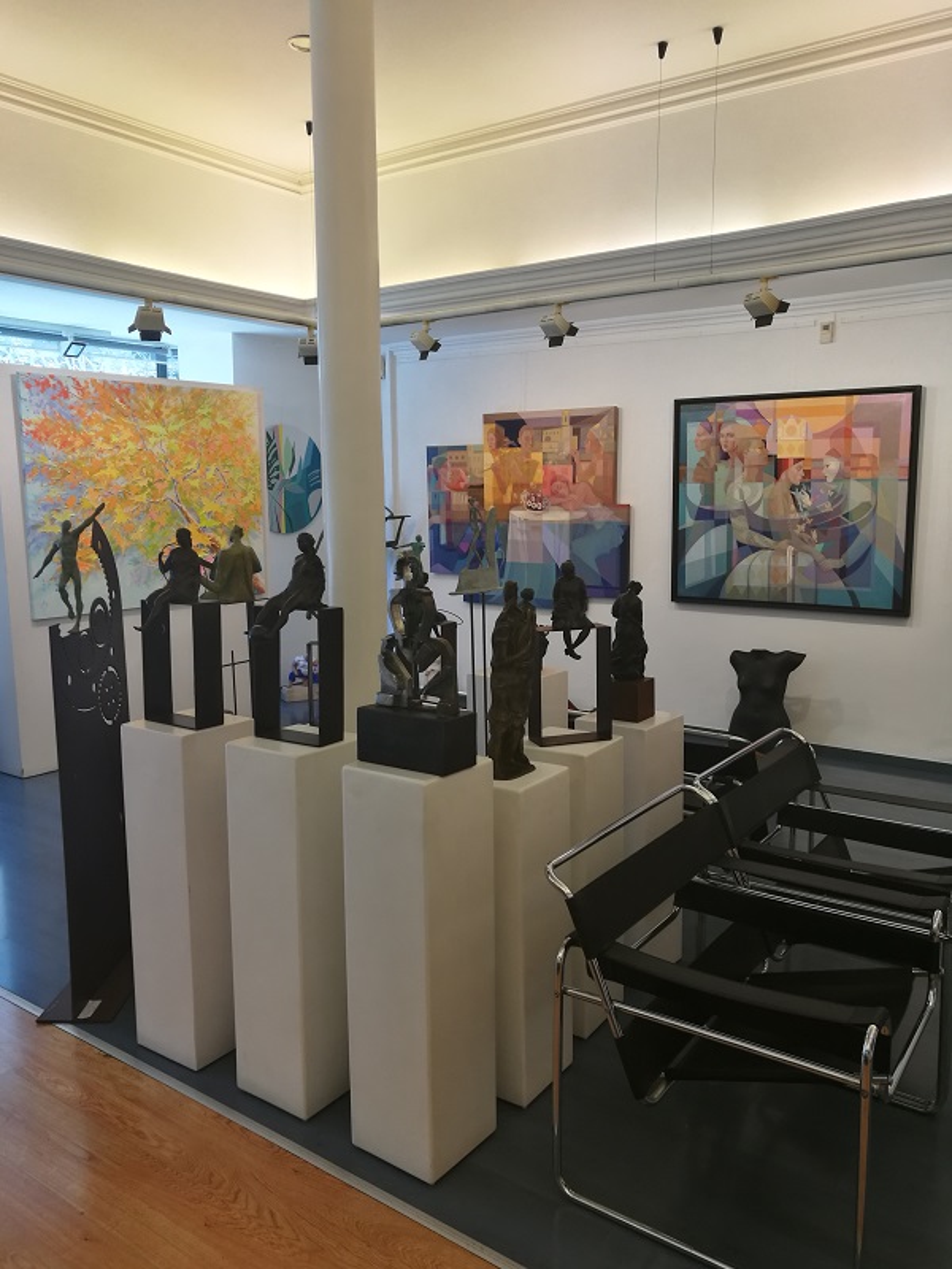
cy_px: 634
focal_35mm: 27
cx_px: 476
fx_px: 990
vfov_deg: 65.3
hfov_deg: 51.4
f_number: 2.2
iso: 125
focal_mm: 4.5
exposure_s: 1/50
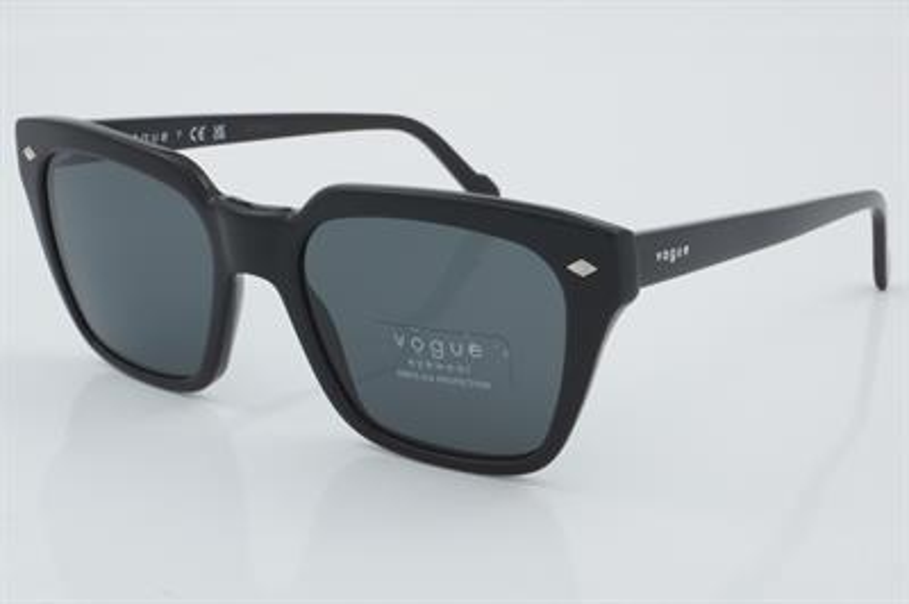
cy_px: 302
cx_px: 454
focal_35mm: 75
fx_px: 1892
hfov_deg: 27.0
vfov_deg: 18.2
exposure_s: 1/4
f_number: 32
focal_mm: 50
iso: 100
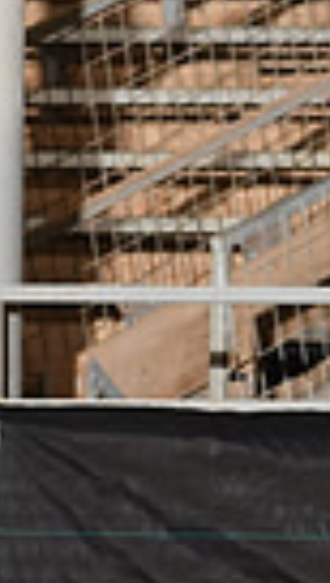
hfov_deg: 1.1
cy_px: 791
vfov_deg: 2.0
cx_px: 973
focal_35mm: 1069
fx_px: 16547
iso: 1000
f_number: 5.6
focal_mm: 240
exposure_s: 1/250
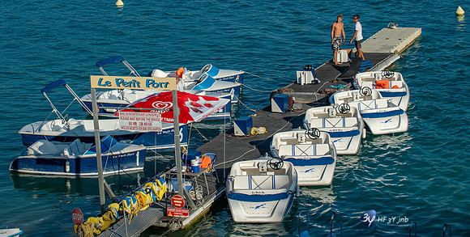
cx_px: 211
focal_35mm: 106
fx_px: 1295
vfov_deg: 10.5
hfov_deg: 20.6
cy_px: 65
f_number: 10
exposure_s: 1/400
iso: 100
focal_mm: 90
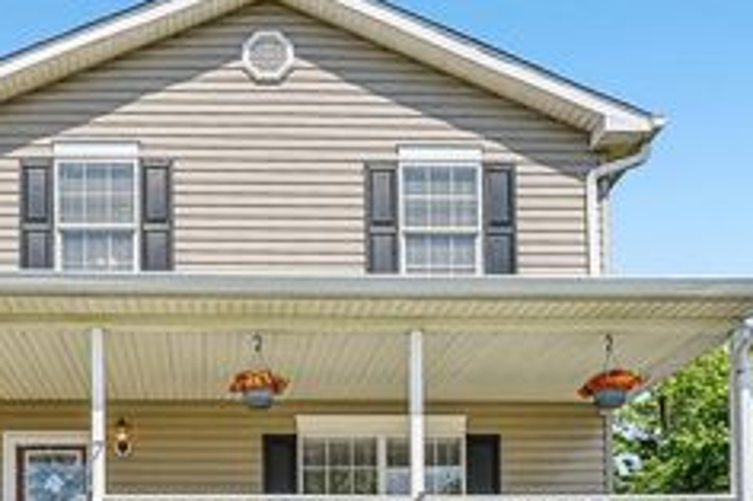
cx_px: 300
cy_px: 480
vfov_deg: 34.1
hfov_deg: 52.8
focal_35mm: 36
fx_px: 752
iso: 400
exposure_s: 1/2000
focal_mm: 17
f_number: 8
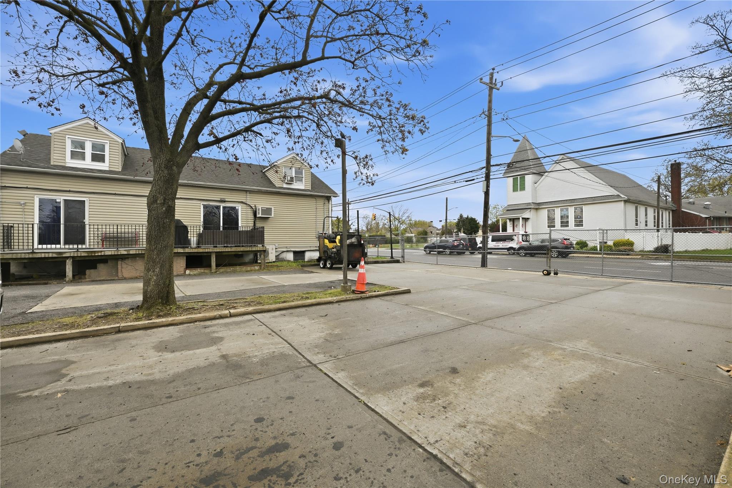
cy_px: 244
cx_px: 366
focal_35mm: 14
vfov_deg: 81.2
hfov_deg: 104.3
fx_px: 285
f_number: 11
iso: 100
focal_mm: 14
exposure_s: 1/50
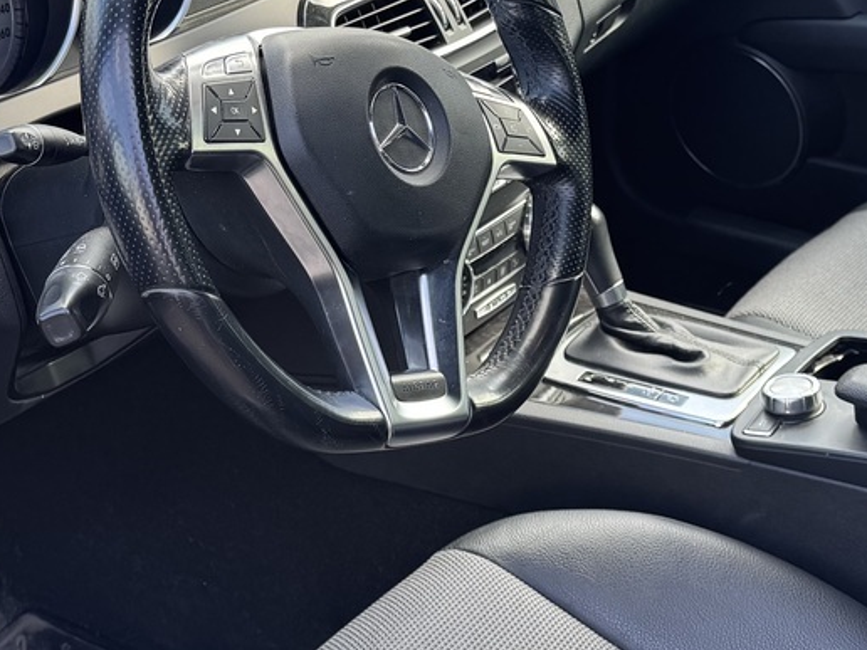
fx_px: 1678
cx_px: 460
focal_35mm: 67
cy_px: 324
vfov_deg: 21.9
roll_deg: -1.6
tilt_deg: -28.7
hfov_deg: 29.0
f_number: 1.78
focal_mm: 6.76
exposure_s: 1/177
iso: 80
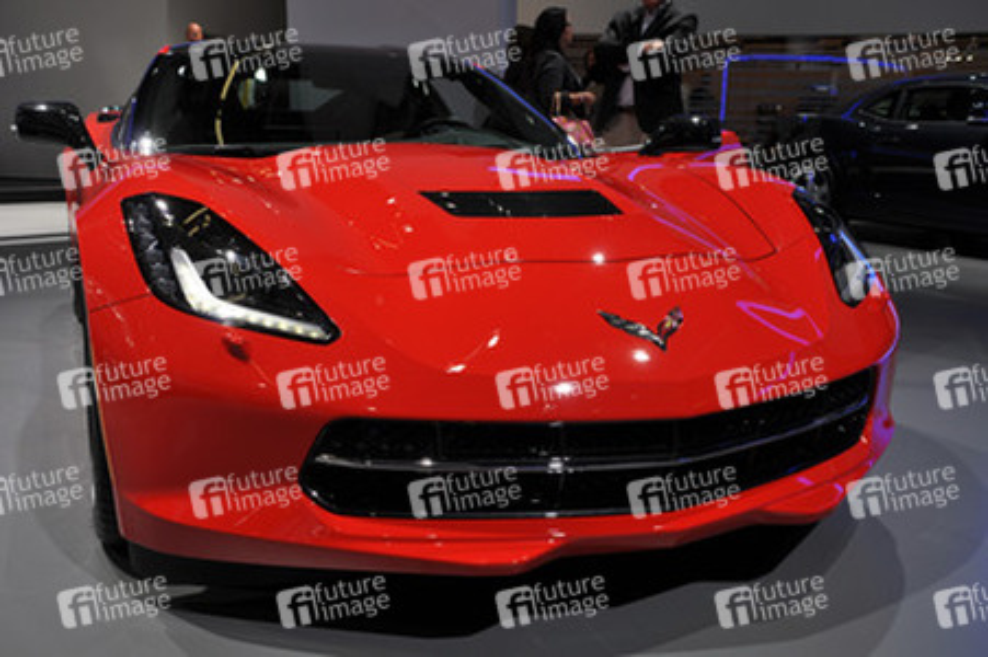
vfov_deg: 36.8
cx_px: 494
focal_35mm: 36
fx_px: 987
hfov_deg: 53.2
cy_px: 328
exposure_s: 1/160
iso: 200
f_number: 6.3
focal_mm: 24
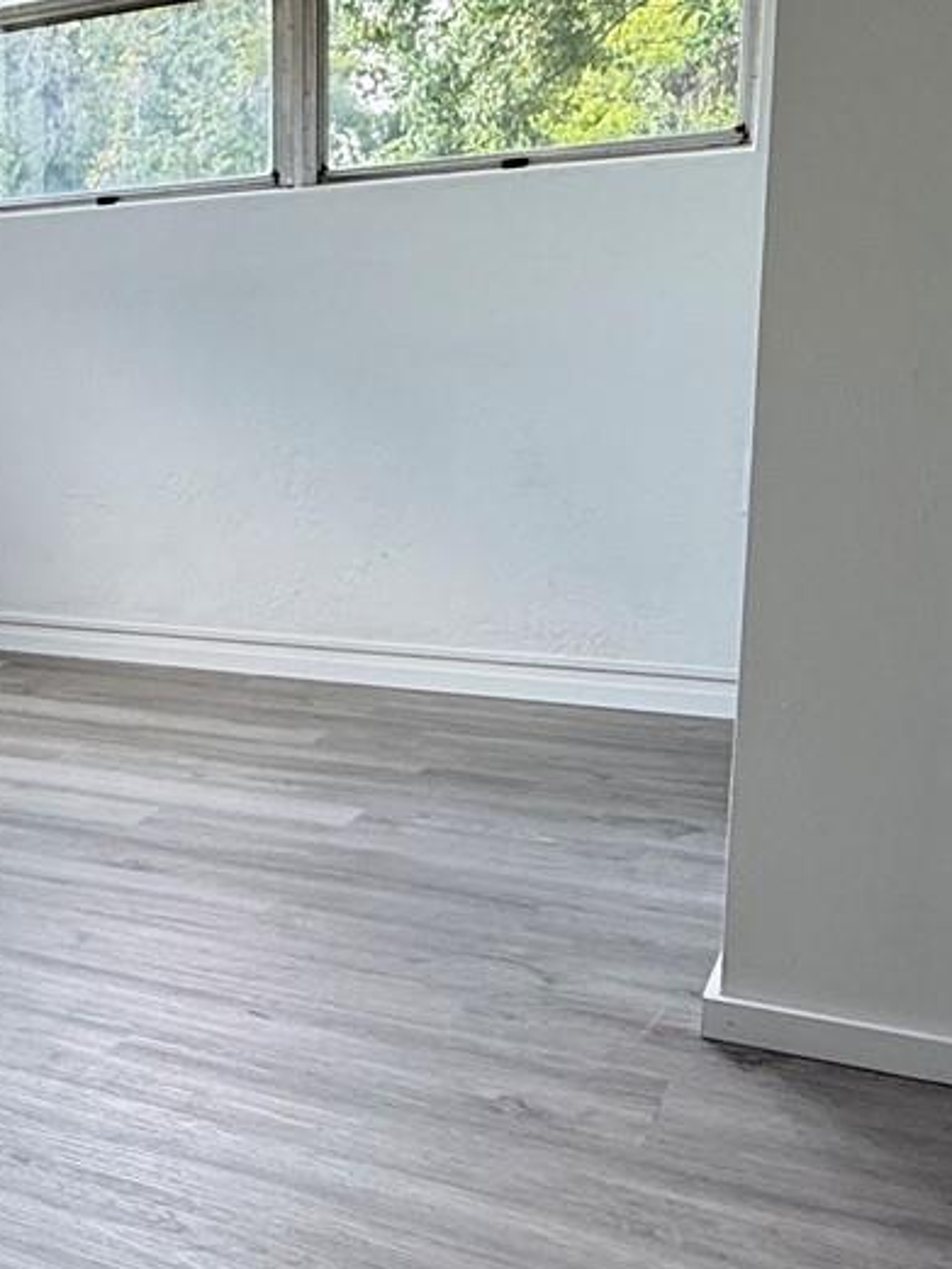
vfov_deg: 43.8
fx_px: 1576
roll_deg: +2.1
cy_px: 602
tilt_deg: -9.7
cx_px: -56
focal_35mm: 43
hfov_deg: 30.6
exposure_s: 1/120
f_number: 2.2
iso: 160
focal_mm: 2.22
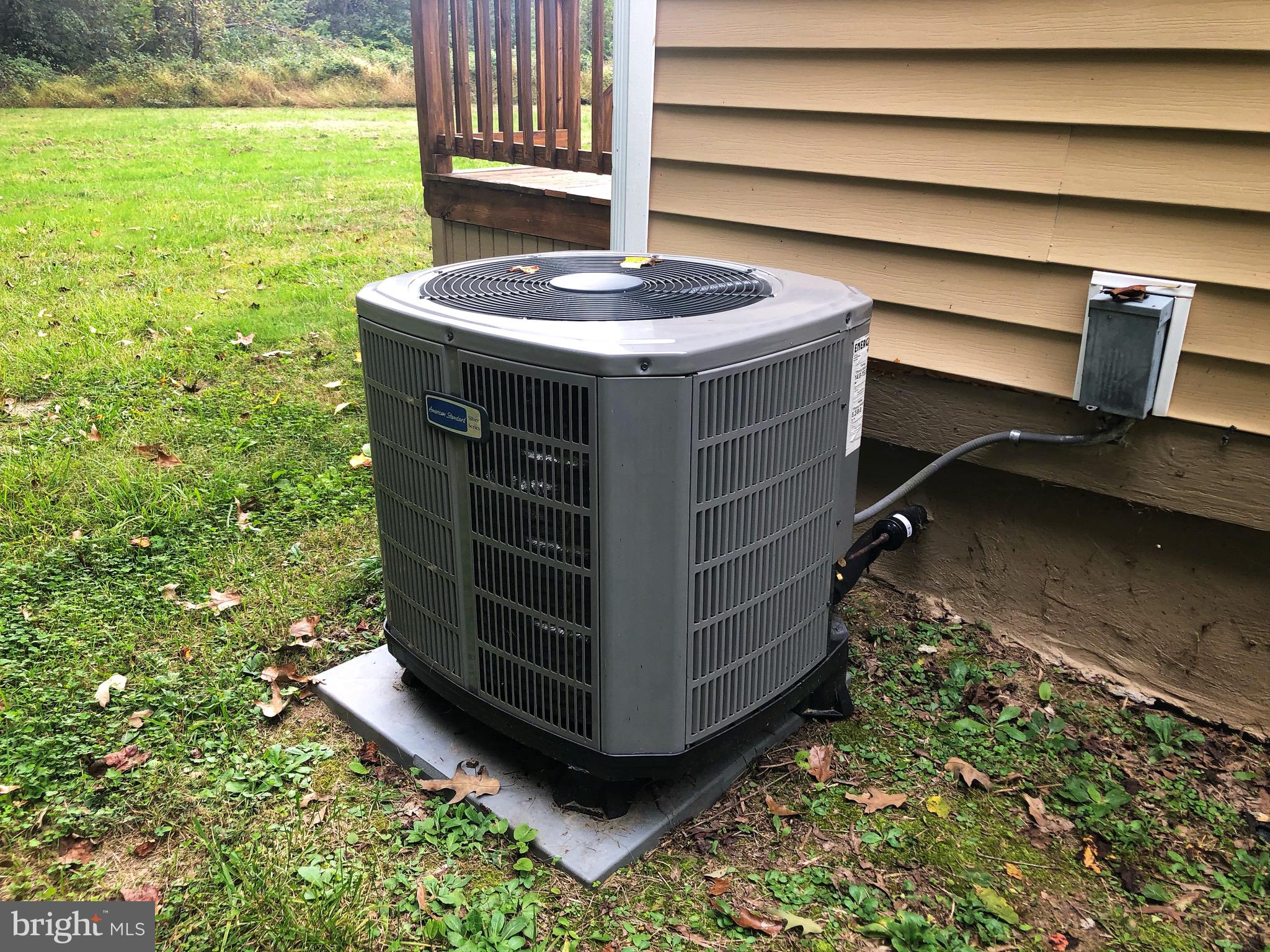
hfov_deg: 63.4
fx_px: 1027
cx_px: 635
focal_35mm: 28
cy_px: 476
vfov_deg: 49.7
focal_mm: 3.99
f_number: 1.8
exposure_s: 1/120
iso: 25
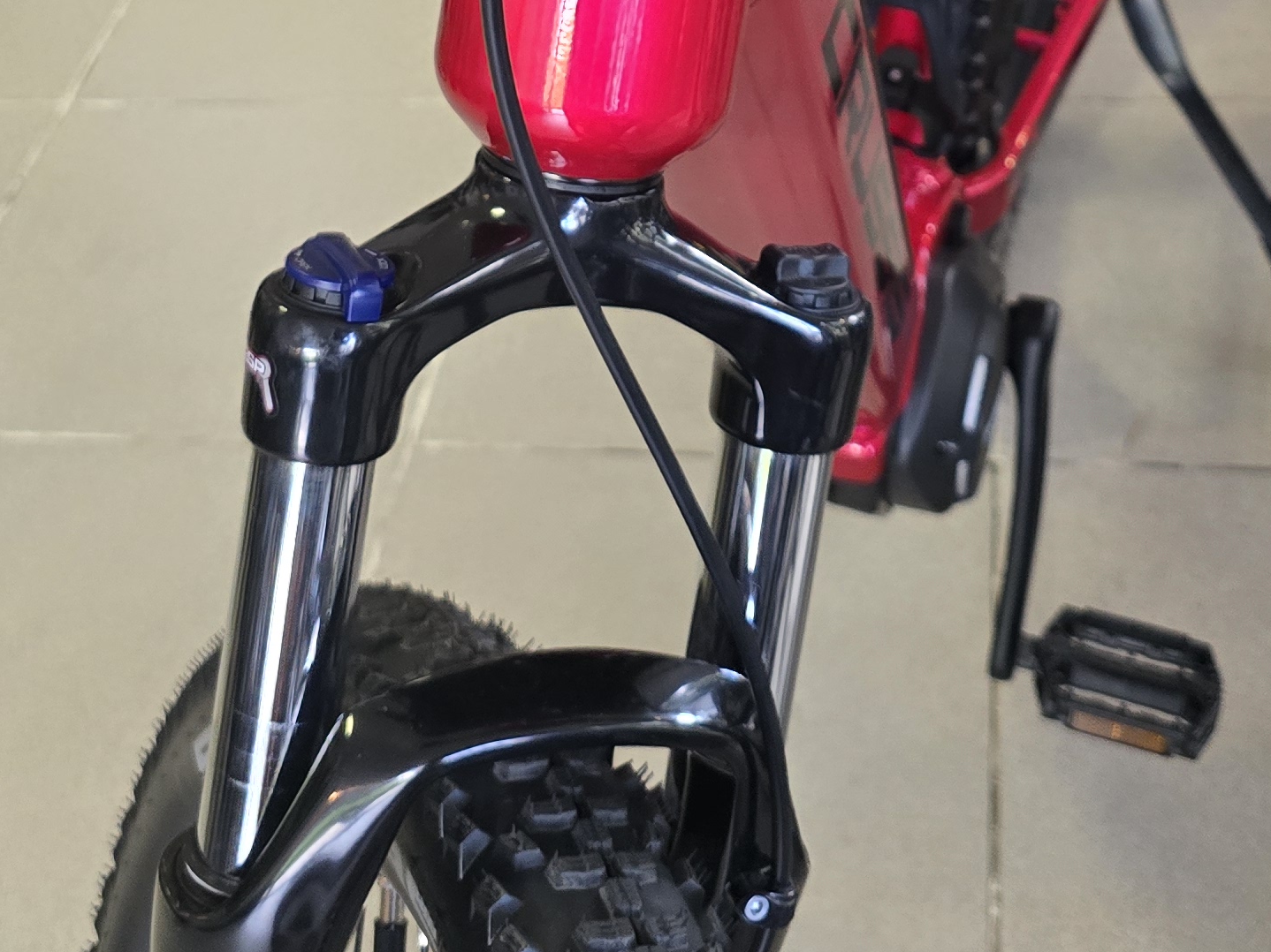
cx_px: 618
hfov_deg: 30.3
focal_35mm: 64
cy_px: -259
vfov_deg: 21.0
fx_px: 2350
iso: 800
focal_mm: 6.3
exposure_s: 1/100
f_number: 1.7
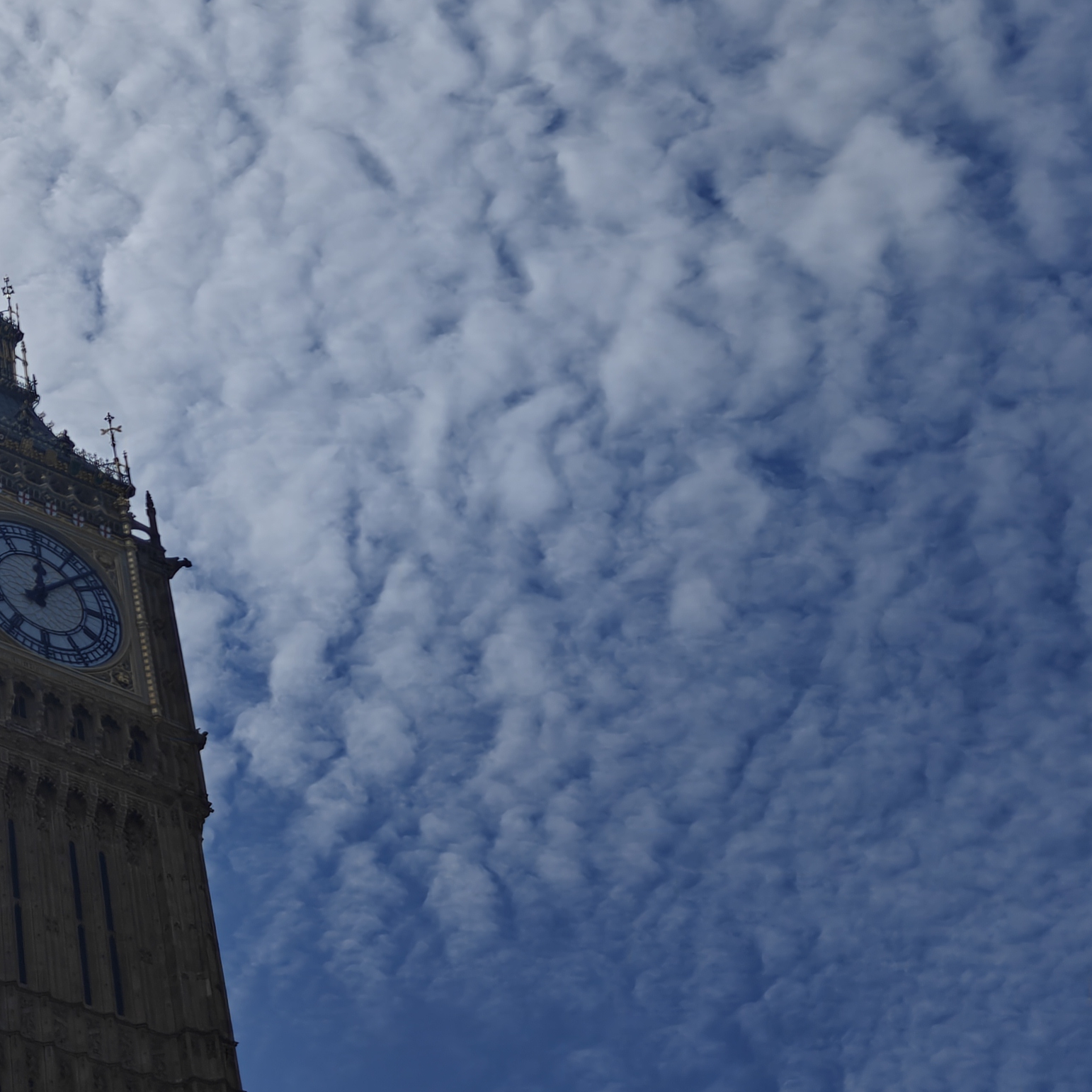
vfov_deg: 31.6
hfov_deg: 28.6
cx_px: -125
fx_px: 1927
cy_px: 463
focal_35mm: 54
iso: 64
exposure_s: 1/7788
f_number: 1.6
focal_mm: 6.06
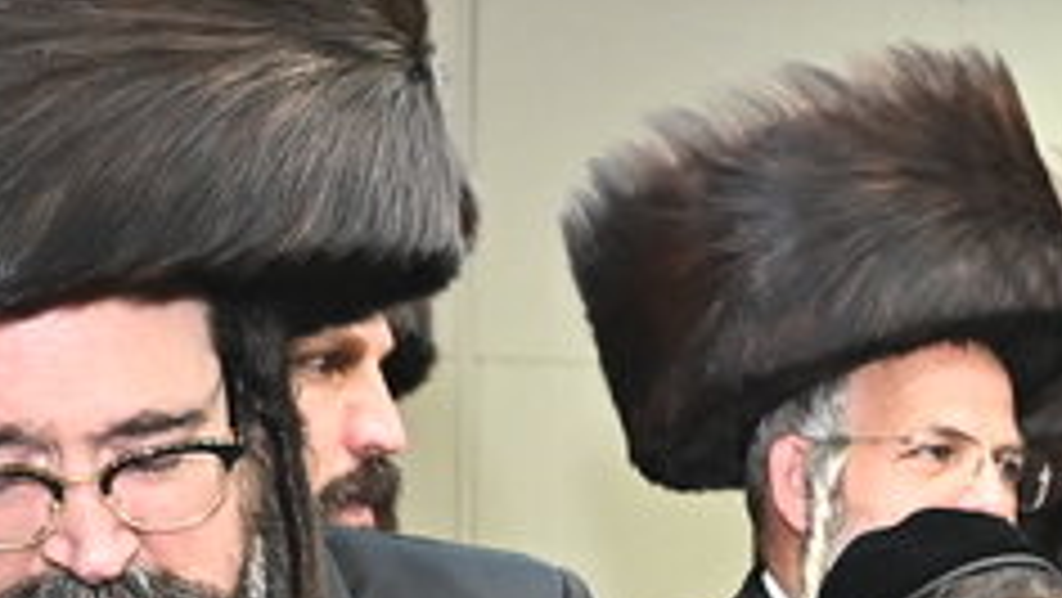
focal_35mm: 149
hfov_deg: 13.7
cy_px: 1248
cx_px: 1516
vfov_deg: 7.8
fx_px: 4198
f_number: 4.5
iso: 2000
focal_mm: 24
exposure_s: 1/200
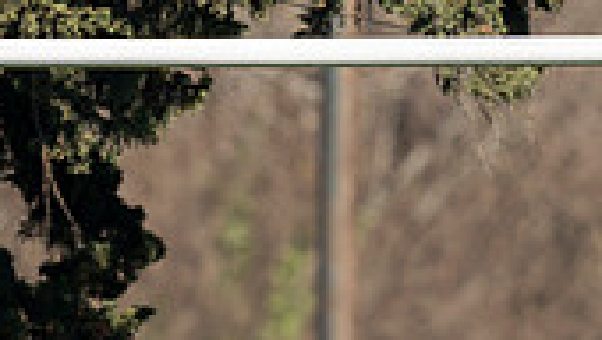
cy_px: 475
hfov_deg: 1.0
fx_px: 35950
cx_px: -37
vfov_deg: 0.5
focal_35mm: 2250
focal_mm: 400
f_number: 2.8
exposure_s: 1/1250
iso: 100
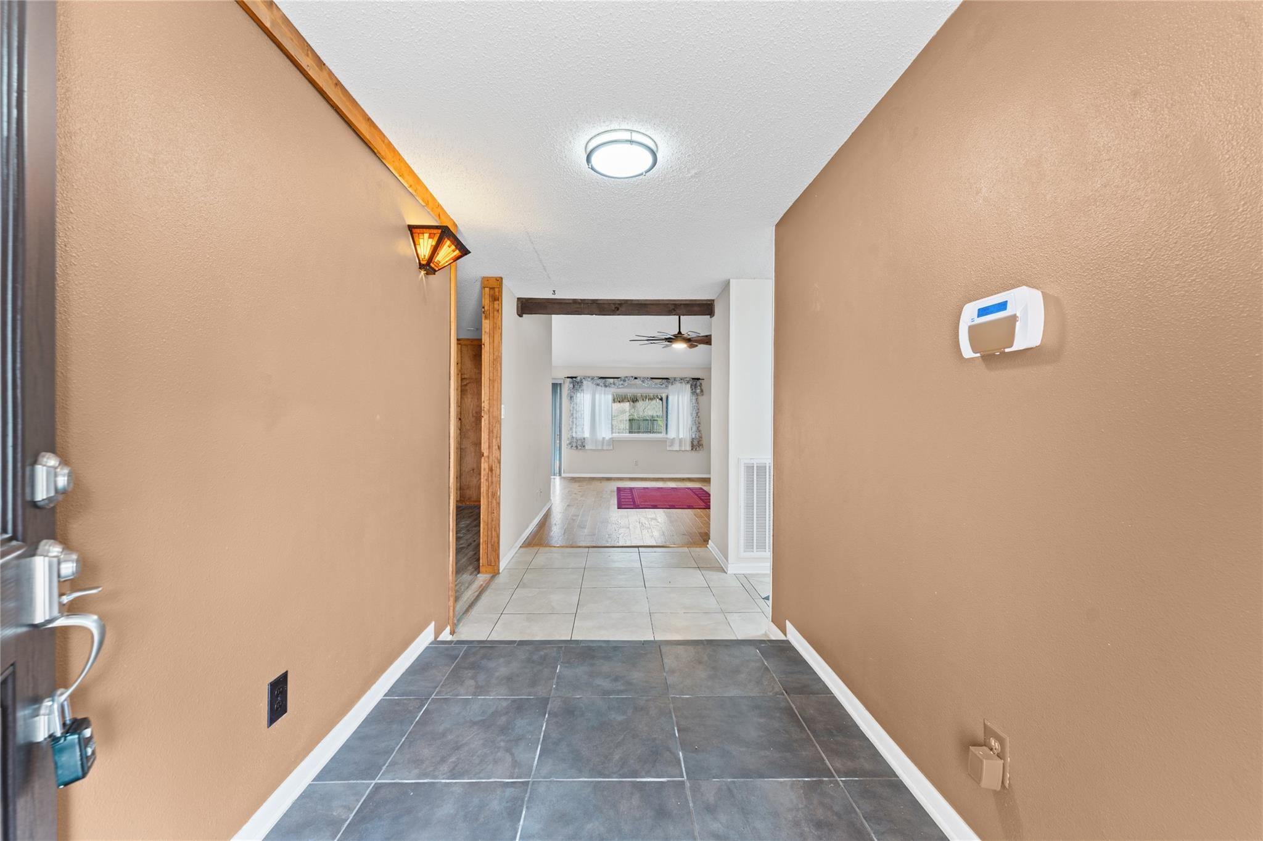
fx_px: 491
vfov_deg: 81.2
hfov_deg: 104.3
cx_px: 632
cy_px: 420
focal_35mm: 14
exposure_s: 1.6
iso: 320
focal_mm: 14
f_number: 8
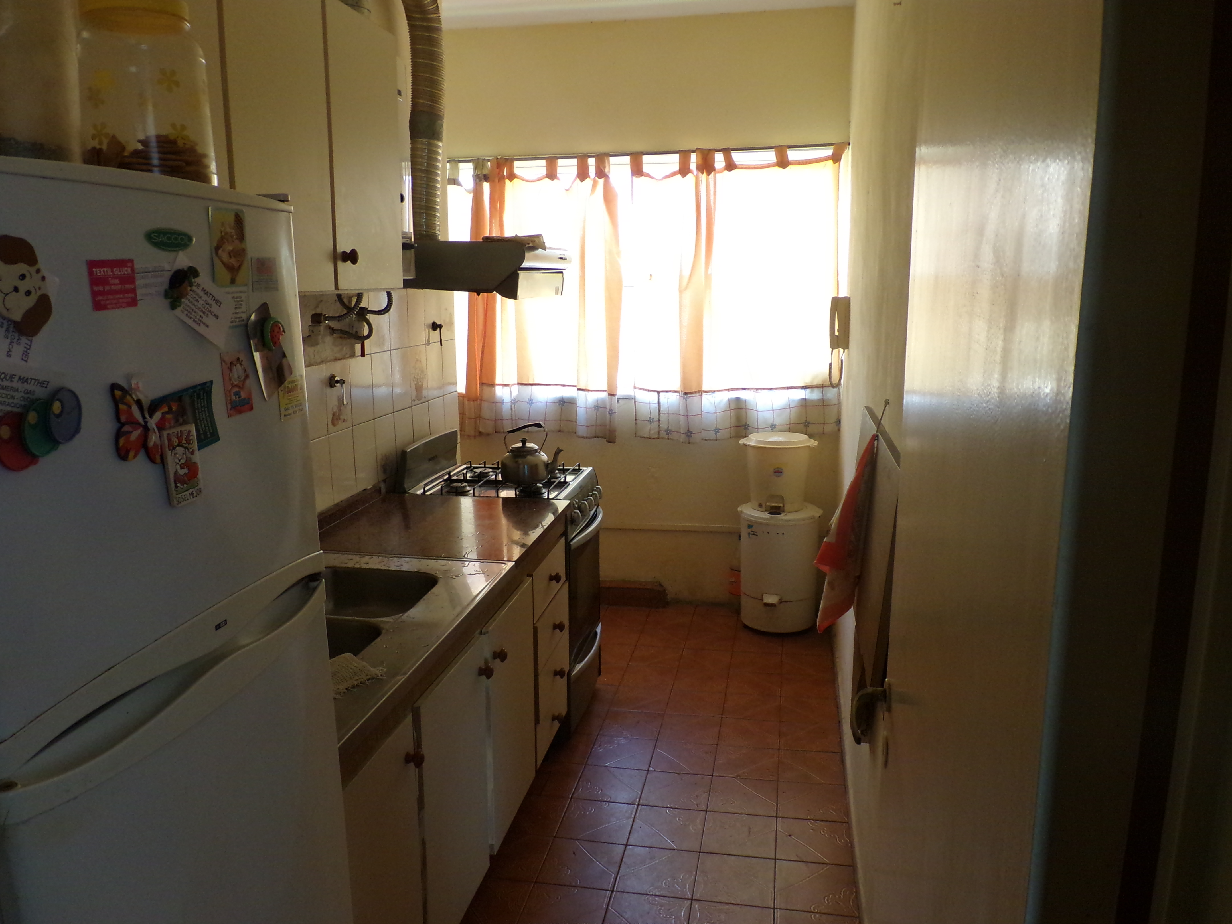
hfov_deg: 67.3
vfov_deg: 53.1
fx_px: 925
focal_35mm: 26
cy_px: 462
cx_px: 616
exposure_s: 1/38
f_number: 3.2
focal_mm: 4.7
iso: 200
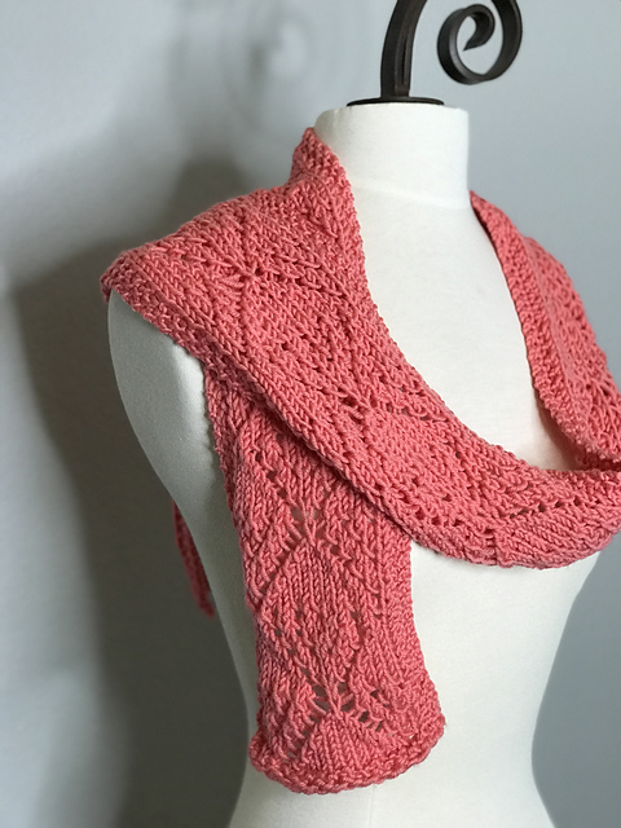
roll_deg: -0.8
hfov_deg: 25.7
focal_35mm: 57
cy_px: 414
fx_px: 1363
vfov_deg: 33.8
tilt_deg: -5.9
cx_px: 310
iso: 160
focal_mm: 6.6
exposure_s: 1/60
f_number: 2.8
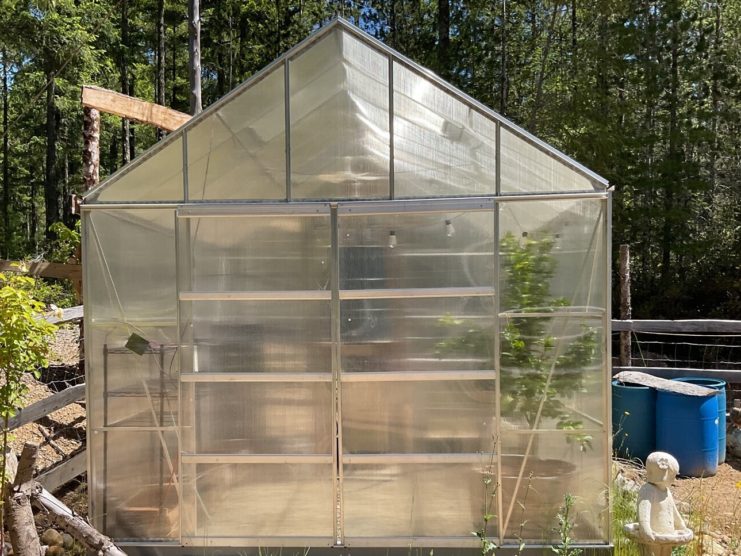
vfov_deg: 39.4
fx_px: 771
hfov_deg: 51.3
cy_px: 341
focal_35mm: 36
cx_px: 352
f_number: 1.8
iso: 16
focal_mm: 3
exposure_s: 1/1076
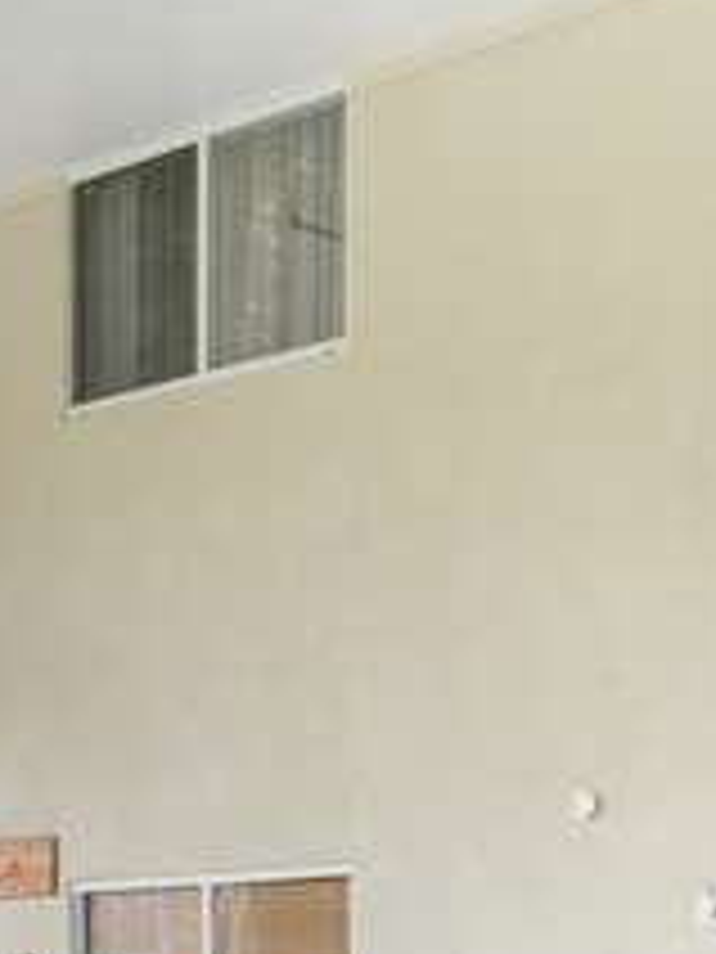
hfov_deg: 15.3
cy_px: 1258
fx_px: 2629
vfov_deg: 19.0
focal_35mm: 95
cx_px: 18
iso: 200
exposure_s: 1/125
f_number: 10
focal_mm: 20.5
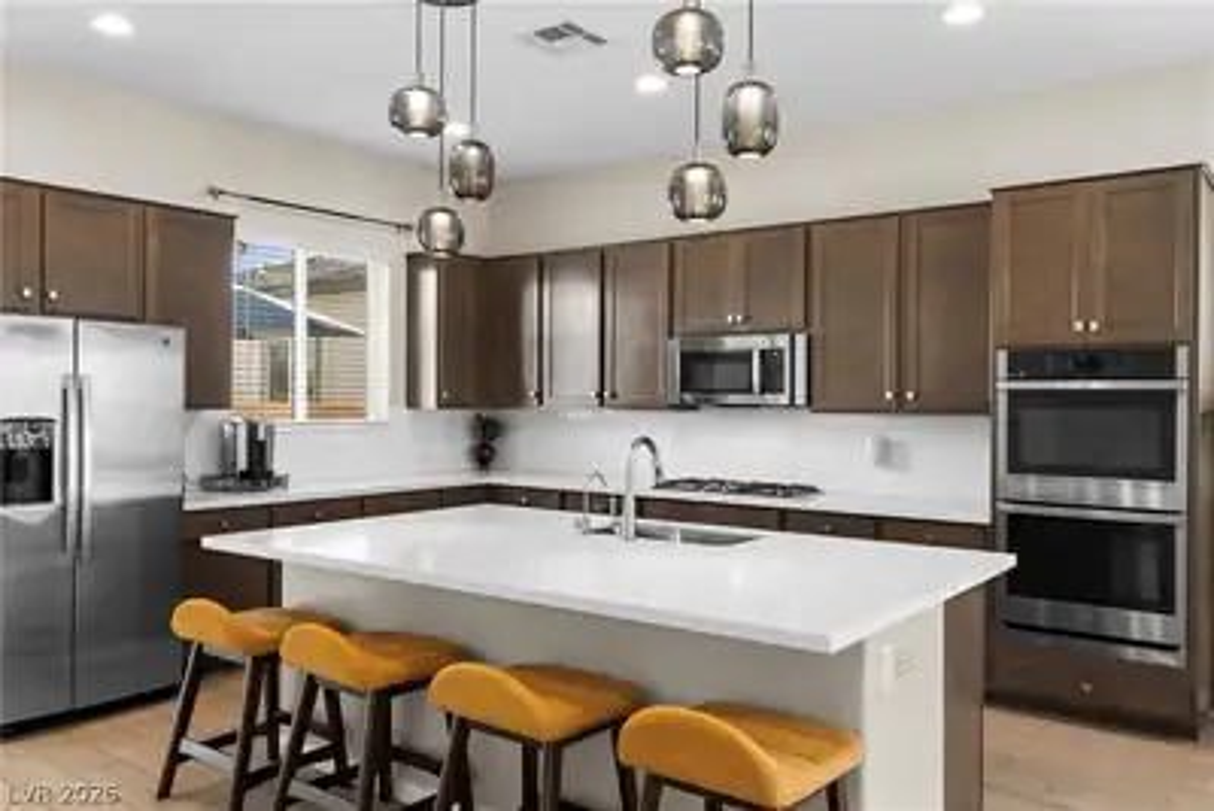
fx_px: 945
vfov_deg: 46.4
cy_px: 406
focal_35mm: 28
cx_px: 607
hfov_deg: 65.5
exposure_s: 1/10
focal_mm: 19
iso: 400
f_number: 8
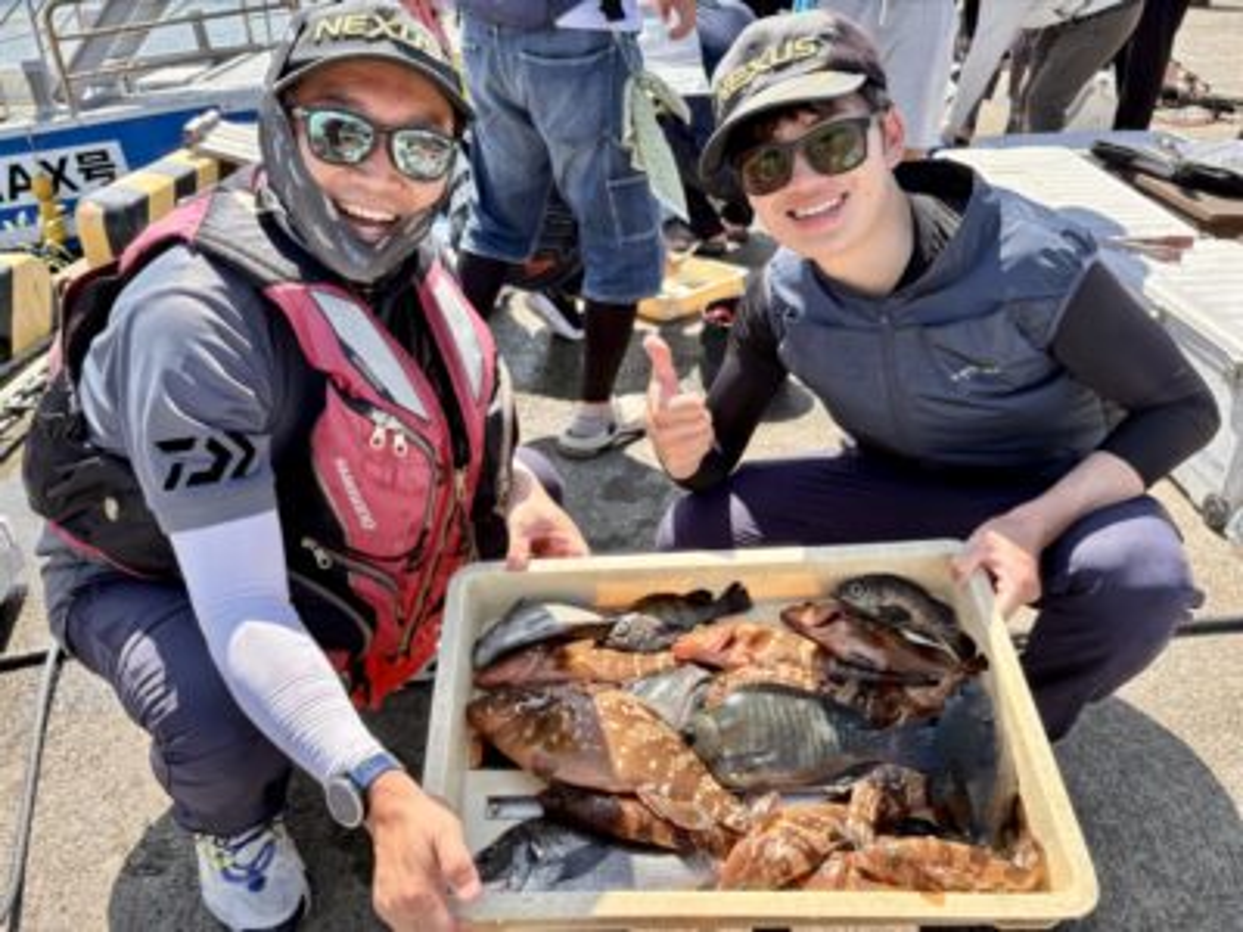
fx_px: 934
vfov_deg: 53.1
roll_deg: +1.3
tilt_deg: -27.2
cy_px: 466
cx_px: 622
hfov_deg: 67.3
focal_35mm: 26
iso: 64
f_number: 1.6
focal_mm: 5.96
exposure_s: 1/1032
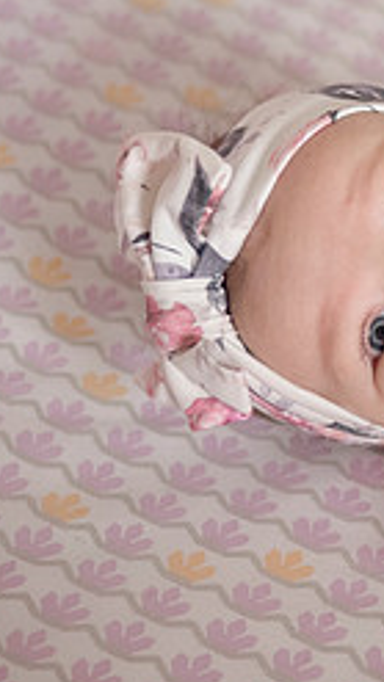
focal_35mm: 97
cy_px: 322
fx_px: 1755
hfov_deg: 11.7
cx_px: 639
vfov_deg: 22.0
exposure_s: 1/500
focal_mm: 35
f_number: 2
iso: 2000
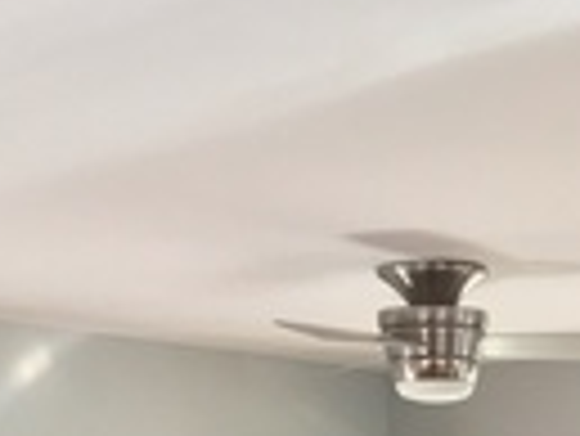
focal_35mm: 150
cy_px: 980
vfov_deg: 9.1
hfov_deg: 12.9
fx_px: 2516
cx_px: 636
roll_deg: +1.4
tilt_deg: -7.0
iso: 64
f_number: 2.2
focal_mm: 4.15
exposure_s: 1/30
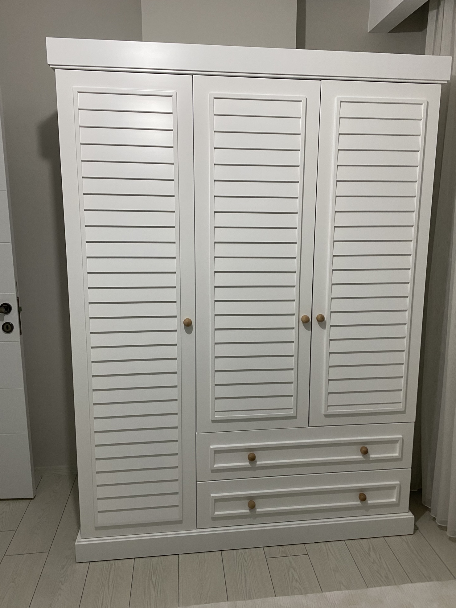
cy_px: 303
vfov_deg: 65.3
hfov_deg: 51.4
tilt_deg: -9.4
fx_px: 474
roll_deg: +1.0
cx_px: 231
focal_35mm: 27
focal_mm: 4.25
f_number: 1.8
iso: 125
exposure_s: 1/50
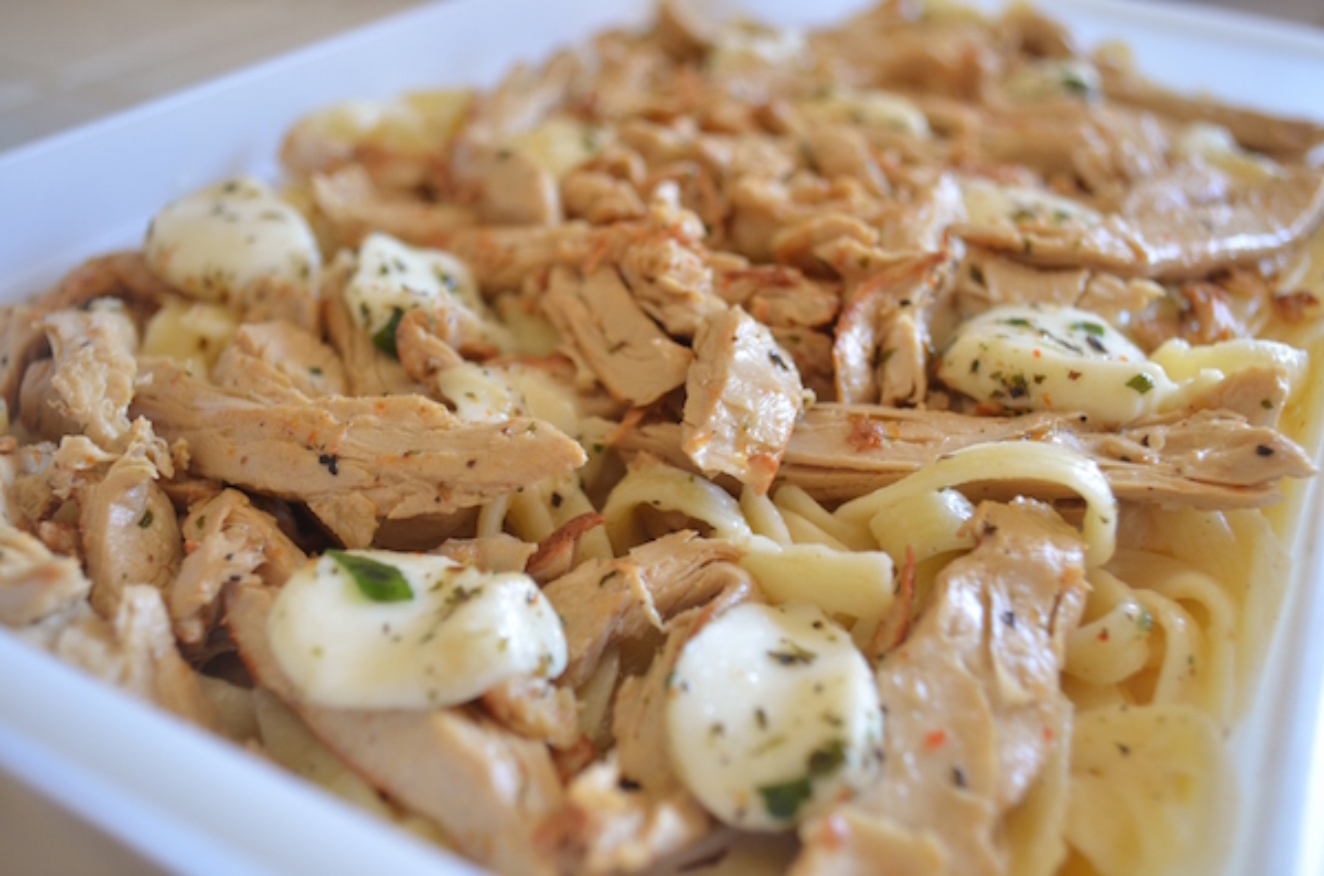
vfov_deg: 34.0
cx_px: 662
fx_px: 1431
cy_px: 438
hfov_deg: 49.7
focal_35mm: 39
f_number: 4.5
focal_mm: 26
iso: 640
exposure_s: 1/20
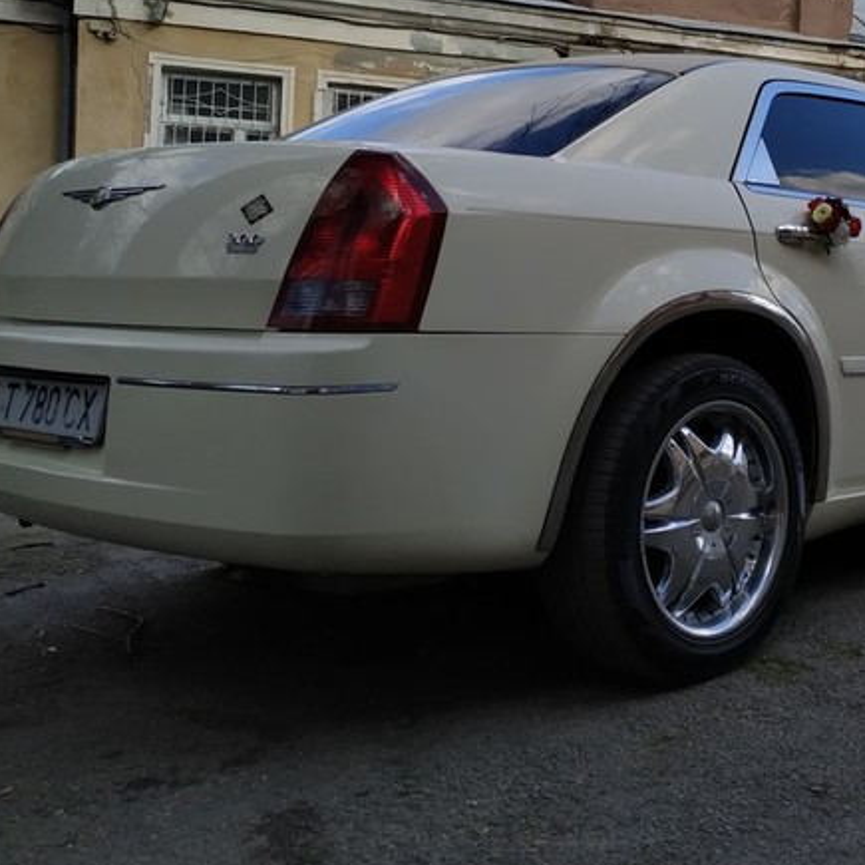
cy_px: 294
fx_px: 1272
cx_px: 742
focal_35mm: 45
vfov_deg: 37.2
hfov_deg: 35.8
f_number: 1.9
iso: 160
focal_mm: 3.94
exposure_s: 1/1570
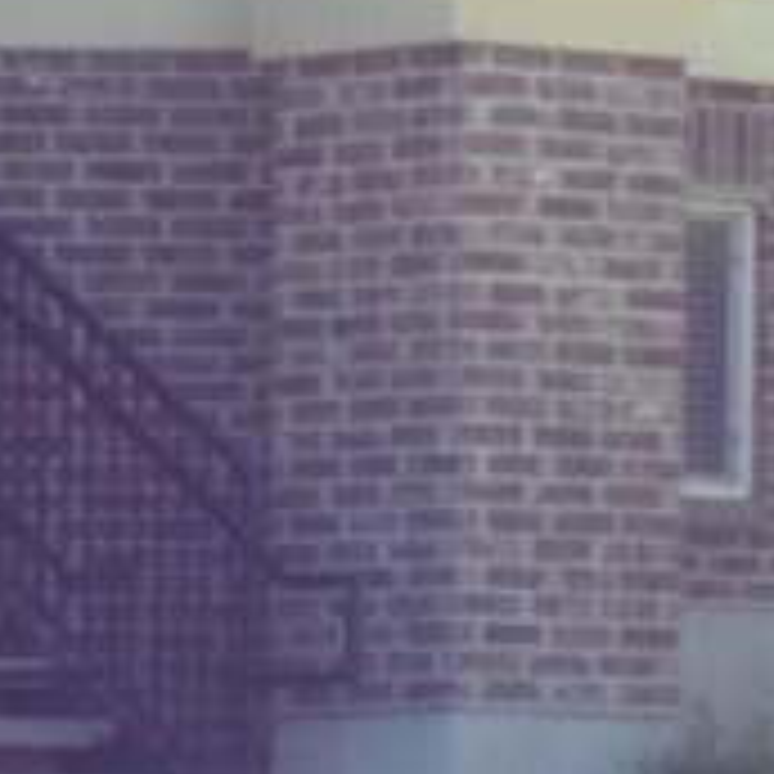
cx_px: 752
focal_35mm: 412
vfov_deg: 4.3
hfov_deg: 4.2
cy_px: 292
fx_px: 10422
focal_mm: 22.5
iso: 80
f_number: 6.3
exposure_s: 1/90
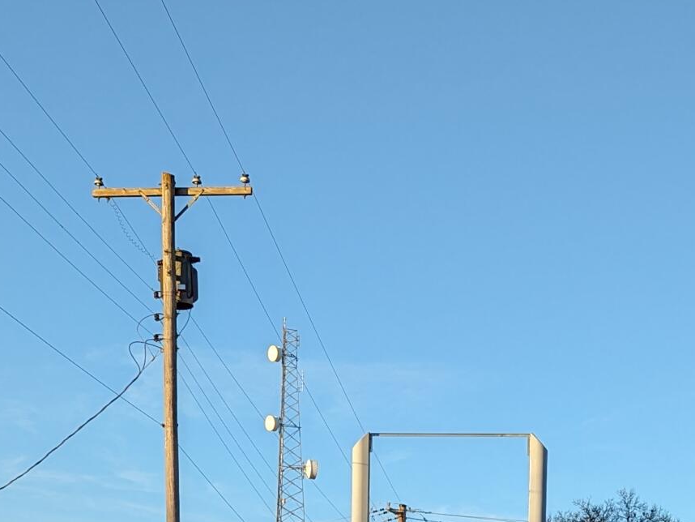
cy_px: 908
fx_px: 1687
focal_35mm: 84
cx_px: 429
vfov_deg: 15.4
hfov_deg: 23.2
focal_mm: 6.81
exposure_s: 1/792
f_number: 1.85
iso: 42
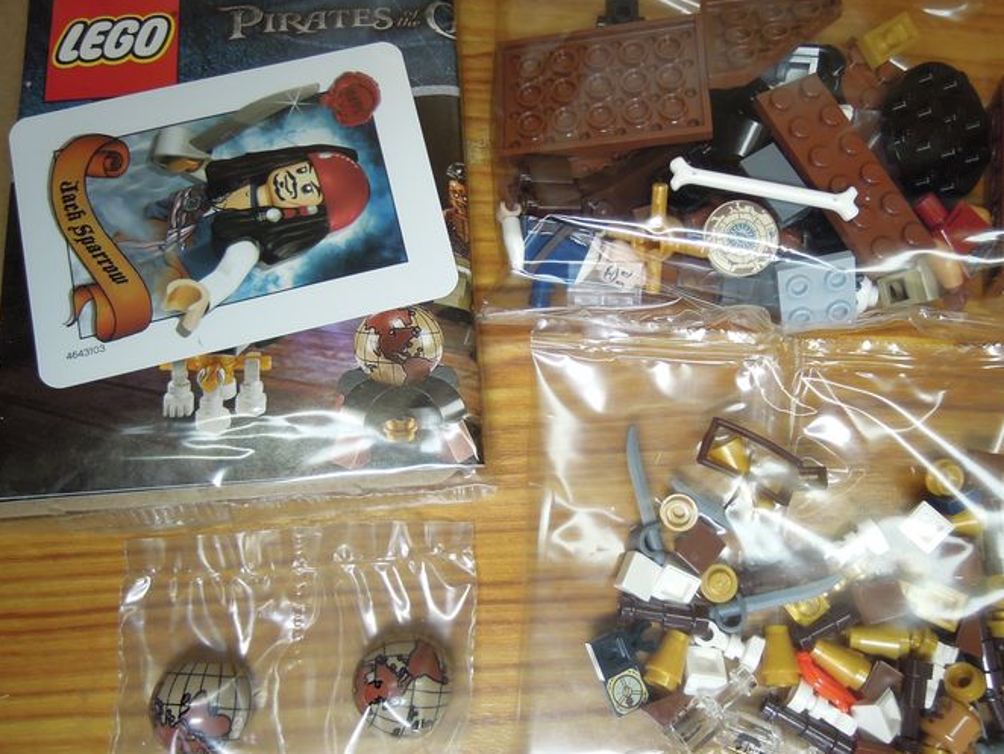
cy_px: 363
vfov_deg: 48.2
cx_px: 531
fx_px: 841
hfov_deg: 61.6
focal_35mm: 29
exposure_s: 1/160
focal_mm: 4.3
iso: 160
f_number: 1.8
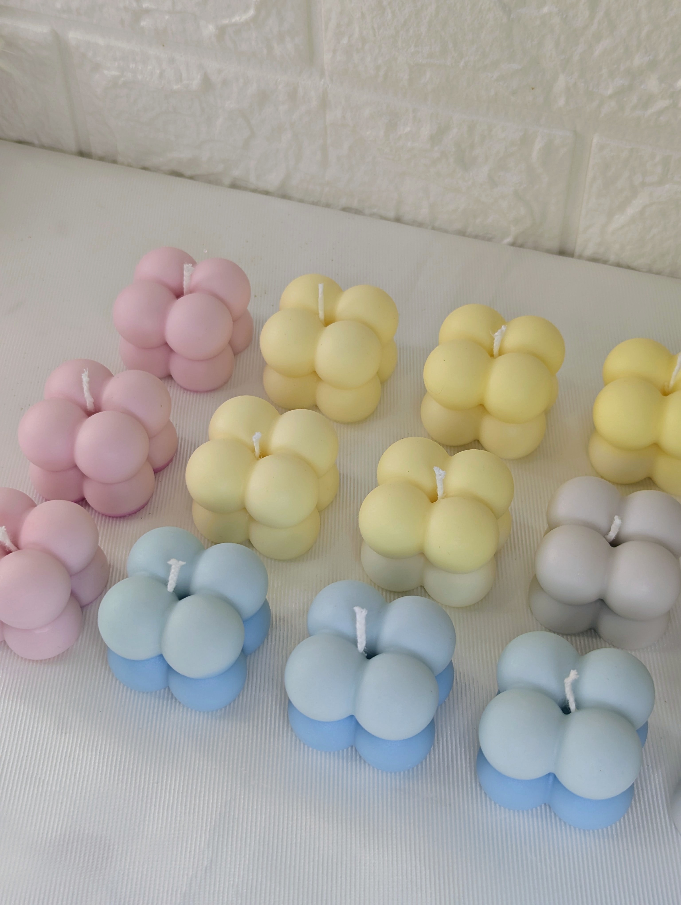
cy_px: 452
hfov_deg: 30.3
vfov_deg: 39.6
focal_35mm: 48
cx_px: 340
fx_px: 1256
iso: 56
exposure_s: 1/52.5
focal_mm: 6.81
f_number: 1.85
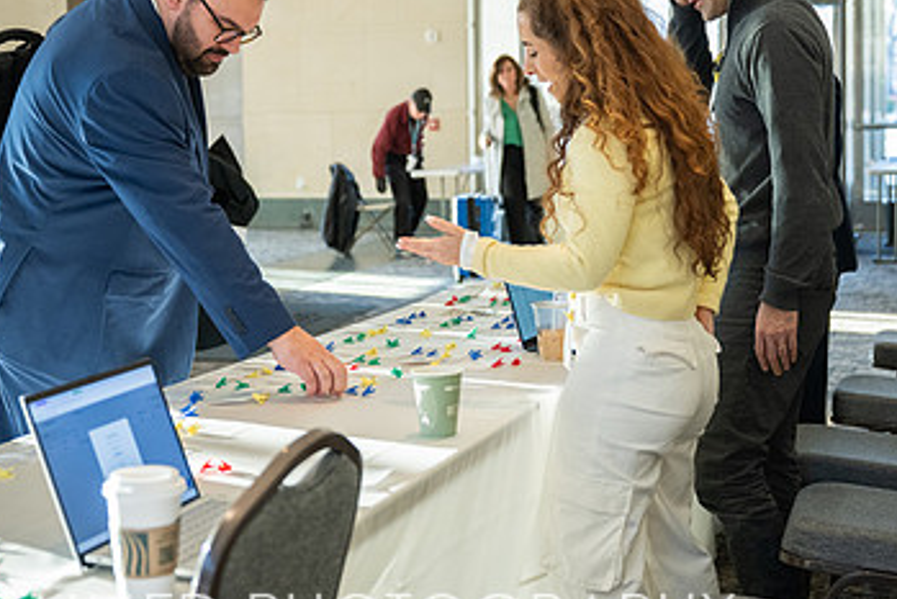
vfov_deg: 20.2
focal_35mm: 67
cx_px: 412
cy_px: 160
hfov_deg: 30.1
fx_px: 1670
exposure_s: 1/200
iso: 1000
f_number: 2.8
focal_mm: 38
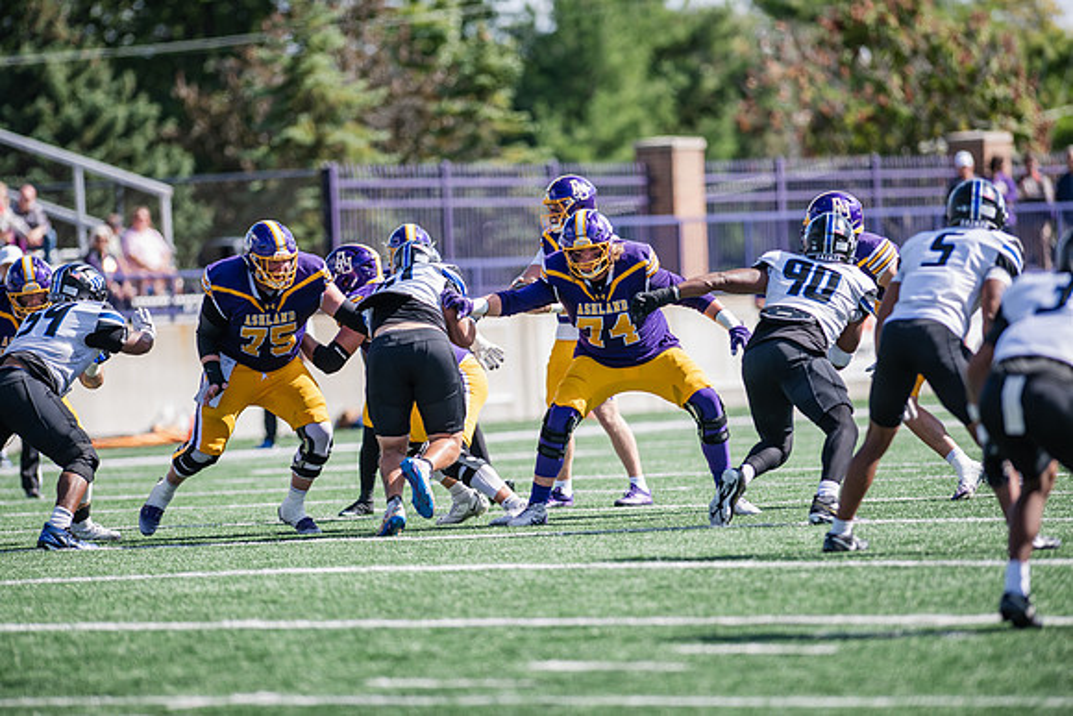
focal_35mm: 300
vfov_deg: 4.6
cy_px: 358
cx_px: 536
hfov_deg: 6.9
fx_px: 8943
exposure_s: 1/800
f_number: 3.2
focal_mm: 300
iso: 100
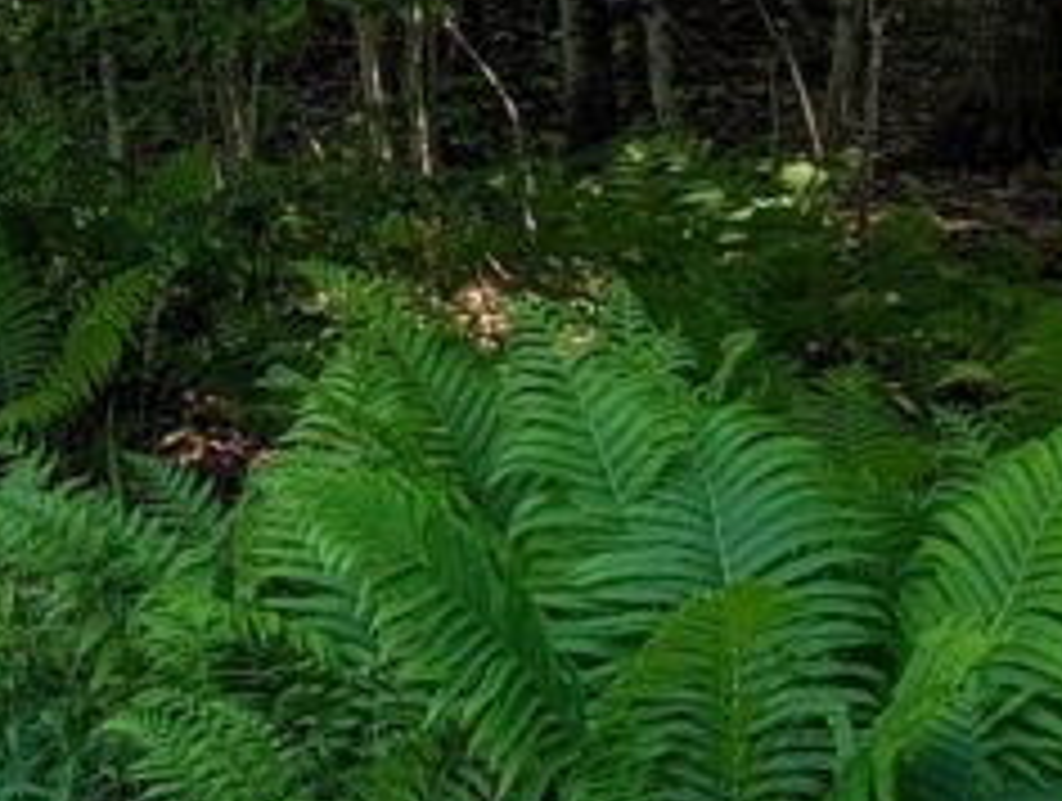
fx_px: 3320
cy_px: -288
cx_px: -1244
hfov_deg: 14.2
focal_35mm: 108
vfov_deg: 13.2
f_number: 1.68
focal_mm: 6.9
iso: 21
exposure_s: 1/93.5
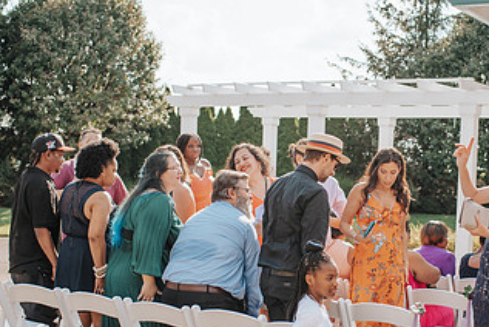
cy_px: 214
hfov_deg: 31.1
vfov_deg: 21.2
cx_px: 327
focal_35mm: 64
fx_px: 870
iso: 125
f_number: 2.8
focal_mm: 35
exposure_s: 1/1250
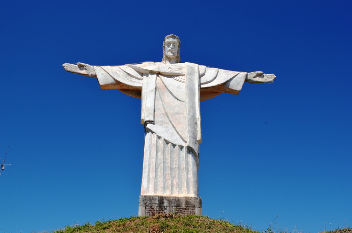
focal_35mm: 33
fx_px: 322
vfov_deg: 39.8
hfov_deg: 57.3
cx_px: 176
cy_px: 116
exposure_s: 1/320
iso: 100
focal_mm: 22
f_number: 9
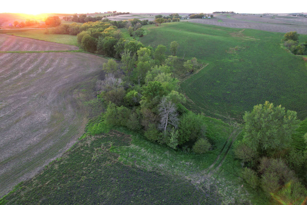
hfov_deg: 78.6
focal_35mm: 22
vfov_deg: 57.2
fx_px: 188
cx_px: 154
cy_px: 102
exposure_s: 1/50
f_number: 2.8
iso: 100
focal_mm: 8.38
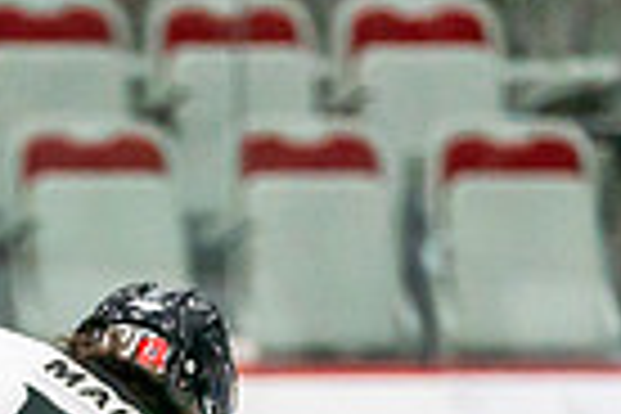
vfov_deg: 1.4
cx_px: -106
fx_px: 16921
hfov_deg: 2.1
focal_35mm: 981
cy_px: 812
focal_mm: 187
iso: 3200
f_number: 2.8
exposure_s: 1/1250
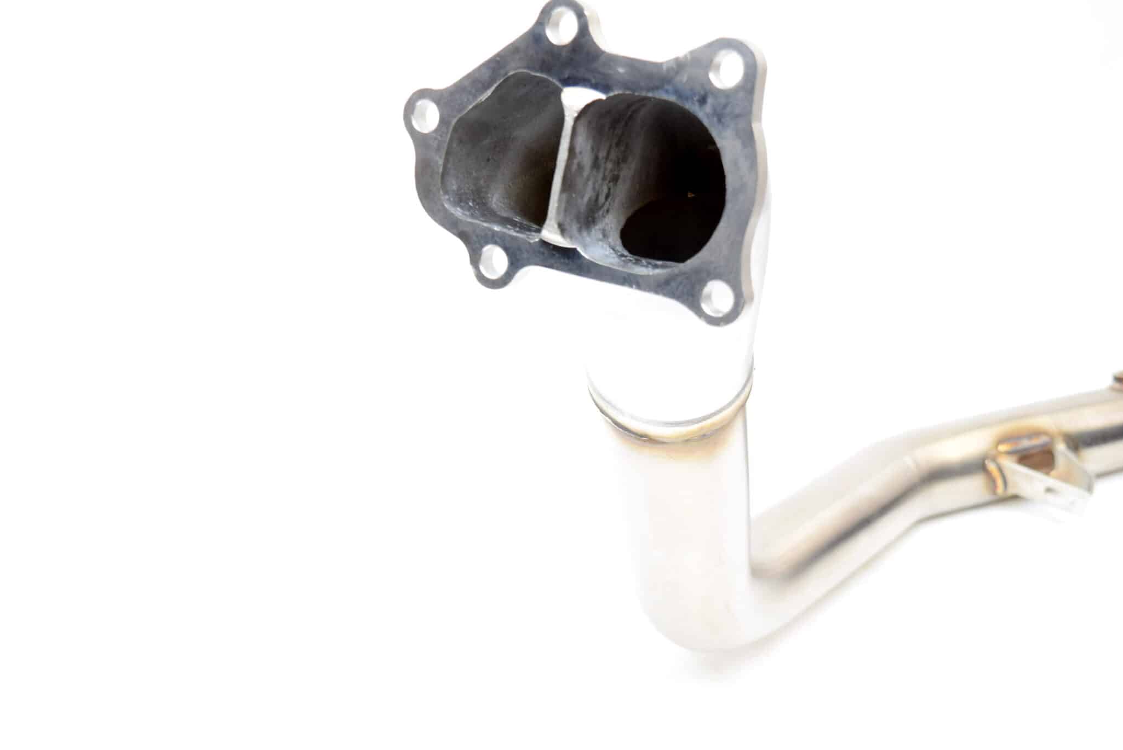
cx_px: 562
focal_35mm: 42
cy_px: 375
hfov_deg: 46.4
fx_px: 1311
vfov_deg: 31.9
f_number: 5.6
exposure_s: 1/125
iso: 400
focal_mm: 28
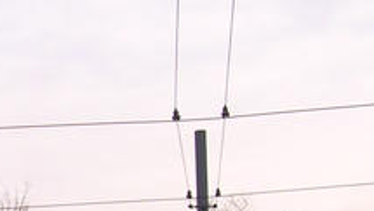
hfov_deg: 16.1
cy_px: 363
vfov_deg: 9.4
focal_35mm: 123
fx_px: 1220
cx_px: -165
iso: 100
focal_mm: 5.8
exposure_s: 1/329
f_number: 2.8
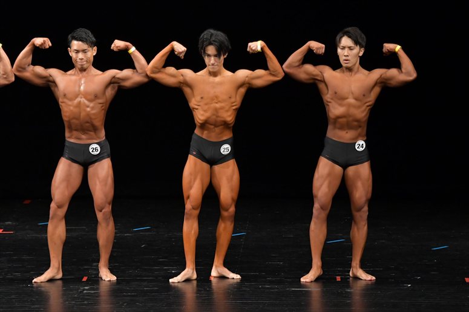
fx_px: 3321
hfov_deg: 8.1
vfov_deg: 5.4
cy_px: 156
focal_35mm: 255
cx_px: 234
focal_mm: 170
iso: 3200
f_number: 5.6
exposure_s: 1/400
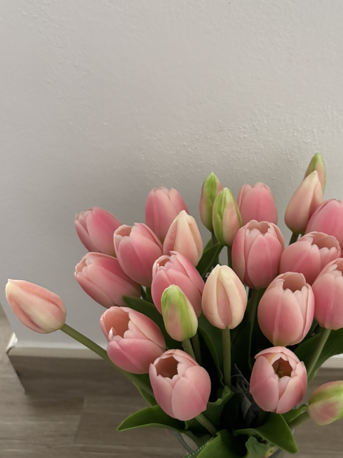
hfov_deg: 39.4
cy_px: 245
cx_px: 217
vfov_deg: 51.3
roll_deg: +1.1
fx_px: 476
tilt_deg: -43.2
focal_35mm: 36
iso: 640
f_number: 1.6
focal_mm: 5.96
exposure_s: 1/40
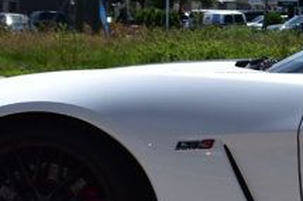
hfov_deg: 9.9
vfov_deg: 6.9
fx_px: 1682
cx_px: 496
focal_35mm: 200
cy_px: 127
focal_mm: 28
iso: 200
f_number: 11
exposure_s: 1/500
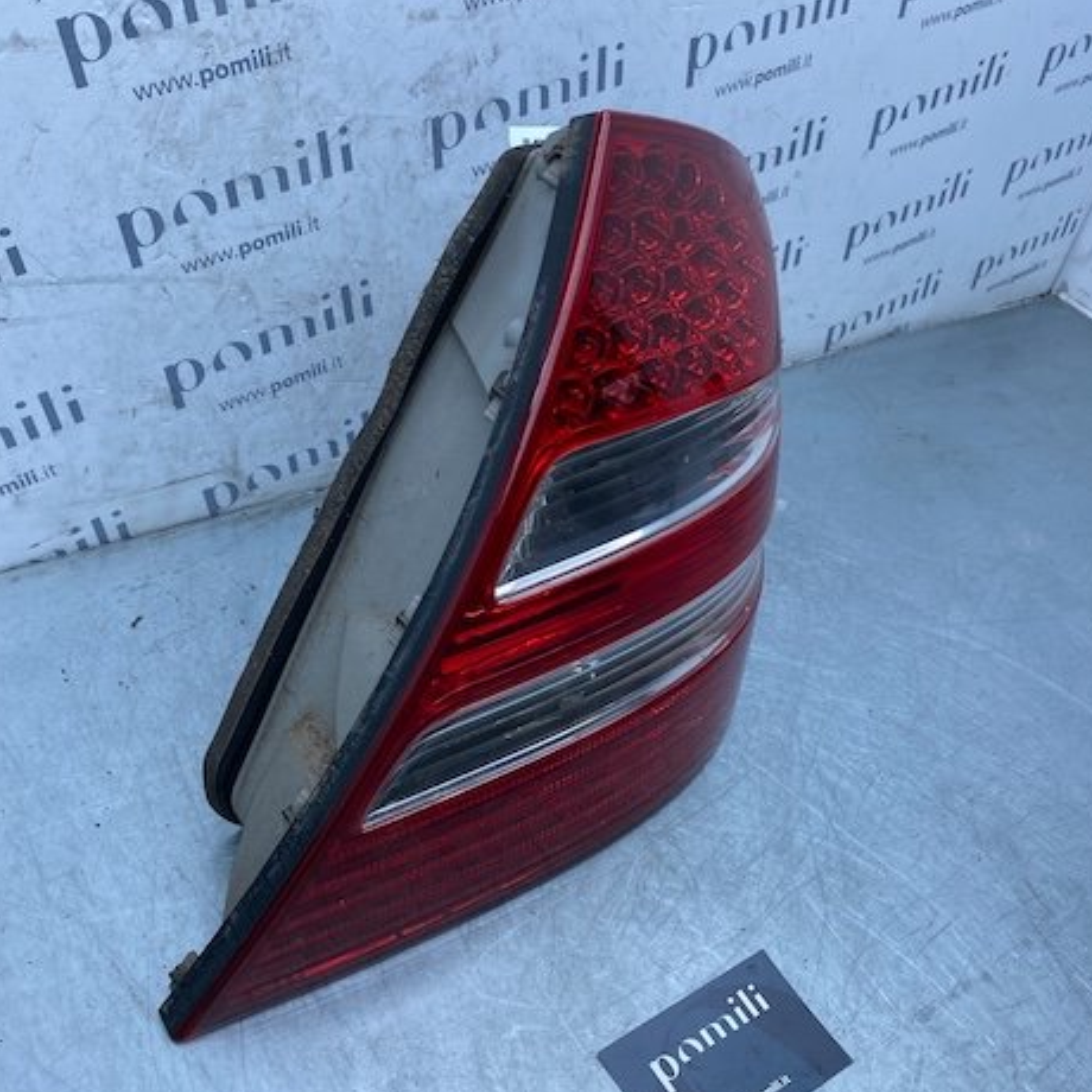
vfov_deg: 50.7
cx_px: 555
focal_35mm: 32
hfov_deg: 51.1
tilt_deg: -44.5
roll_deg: -13.6
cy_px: 672
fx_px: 1142
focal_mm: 4.25
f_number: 1.8
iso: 32
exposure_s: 1/890
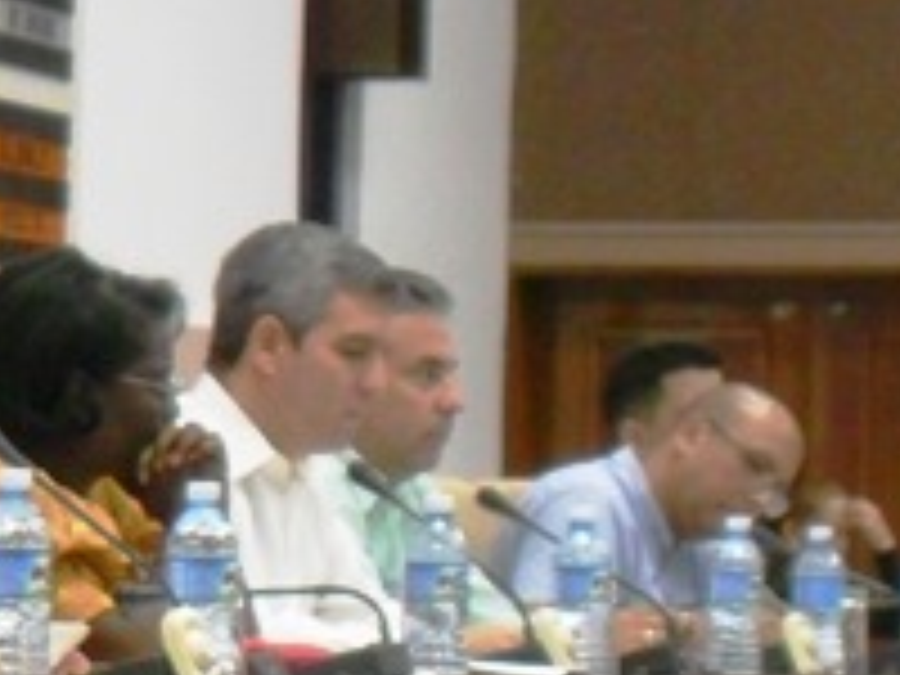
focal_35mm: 275
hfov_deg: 7.1
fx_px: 7150
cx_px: -436
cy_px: 783
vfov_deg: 5.4
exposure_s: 1/30
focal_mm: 15.4
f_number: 4.3
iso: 400
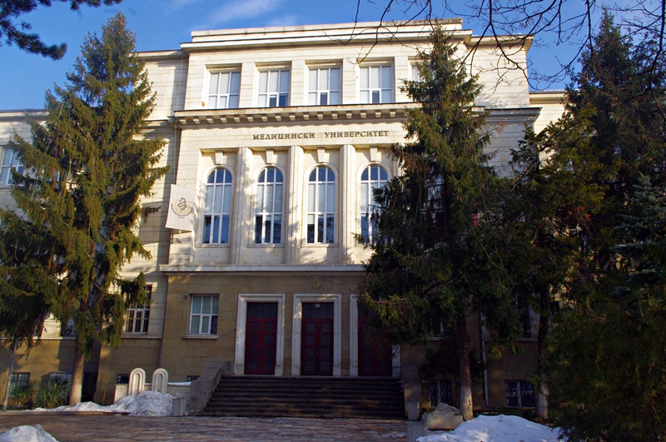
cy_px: 221
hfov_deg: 67.5
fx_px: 499
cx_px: 333
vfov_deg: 47.8
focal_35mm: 27
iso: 800
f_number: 11
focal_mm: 18
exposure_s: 1/500
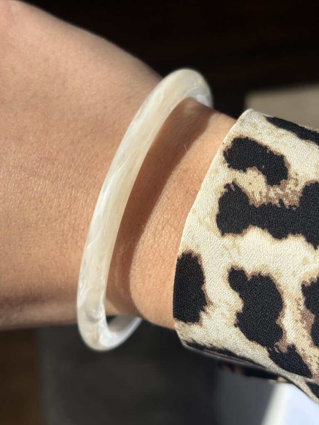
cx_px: 160
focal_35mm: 52
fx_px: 639
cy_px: 212
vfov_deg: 36.8
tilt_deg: -53.8
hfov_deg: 28.0
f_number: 1.6
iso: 32
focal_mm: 5.96
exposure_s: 1/2451
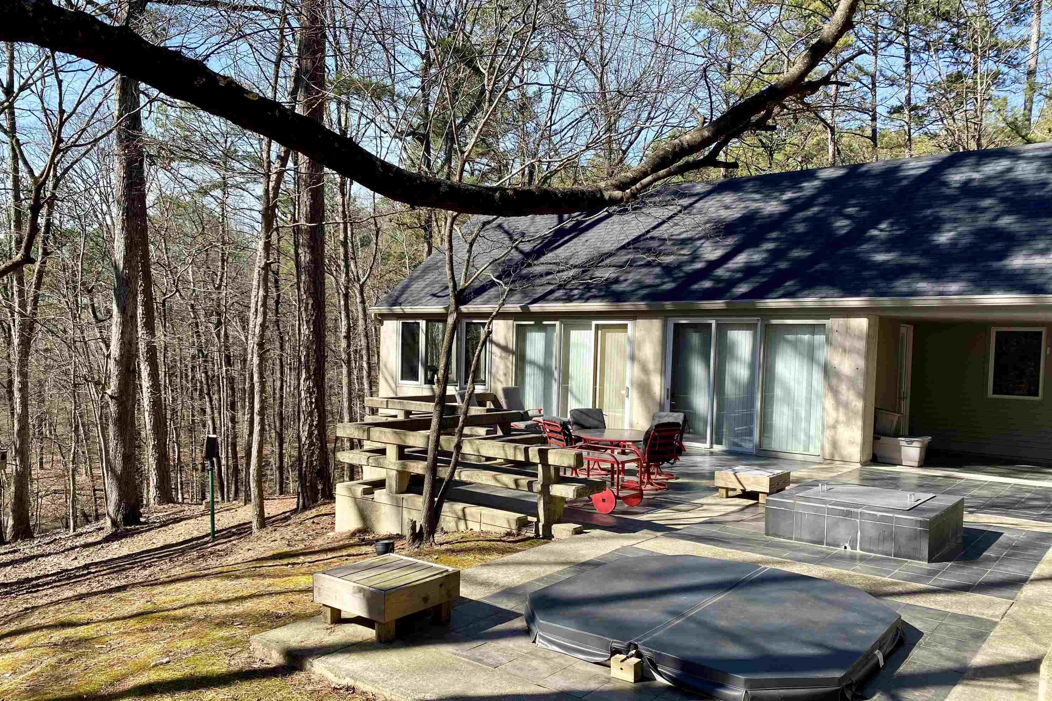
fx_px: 818
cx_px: 508
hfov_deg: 65.5
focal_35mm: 28
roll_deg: -1.9
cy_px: 395
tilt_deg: -2.7
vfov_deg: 46.3
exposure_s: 1/1114
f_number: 1.8
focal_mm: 4.25
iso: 32
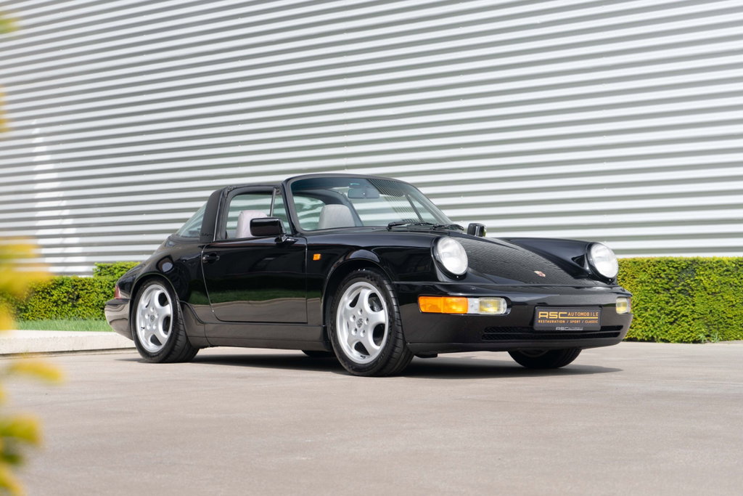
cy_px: 248
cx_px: 372
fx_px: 1445
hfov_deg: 28.8
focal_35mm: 70
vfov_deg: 19.5
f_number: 5.6
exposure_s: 1/60
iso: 50
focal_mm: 70
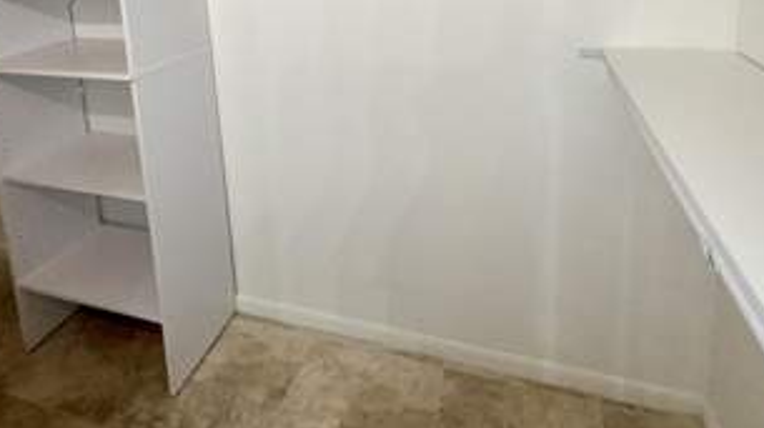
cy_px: 4
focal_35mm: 24
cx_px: 363
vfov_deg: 41.6
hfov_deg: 76.3
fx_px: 486
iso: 160
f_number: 2.2
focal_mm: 2.22
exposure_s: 1/120
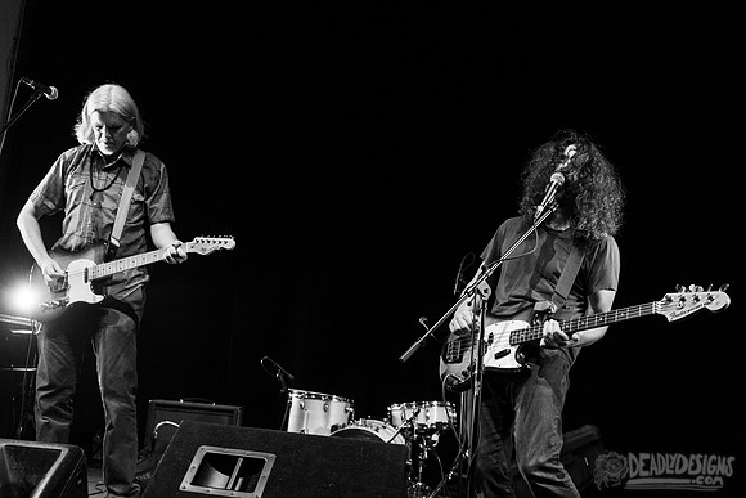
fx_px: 801
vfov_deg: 34.5
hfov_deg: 49.9
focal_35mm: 39
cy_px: 265
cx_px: 370
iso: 2000
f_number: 3.2
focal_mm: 32
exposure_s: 1/100
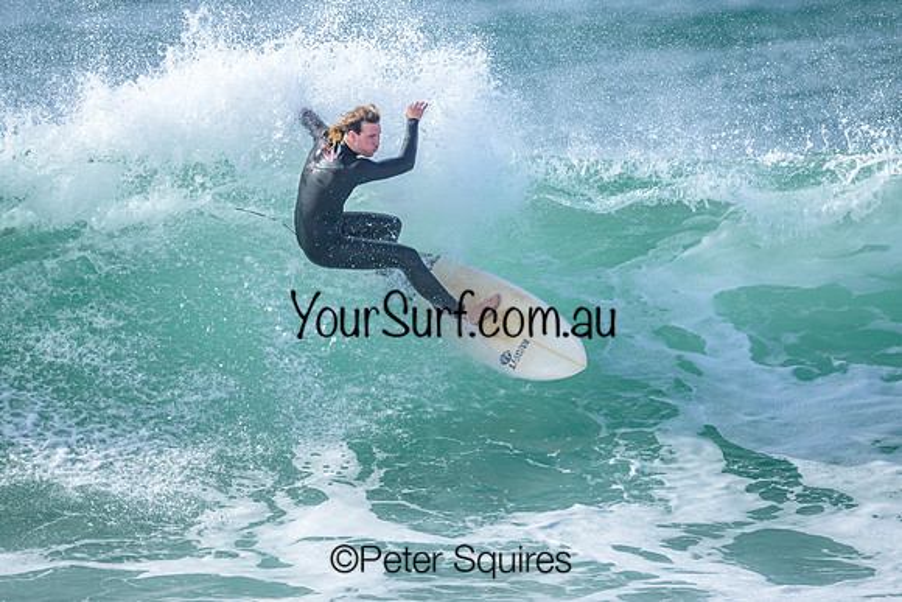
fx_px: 27515
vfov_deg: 1.3
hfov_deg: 1.9
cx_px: 393
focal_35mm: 1098
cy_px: 225
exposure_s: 1/2000
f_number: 6.3
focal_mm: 800
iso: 360
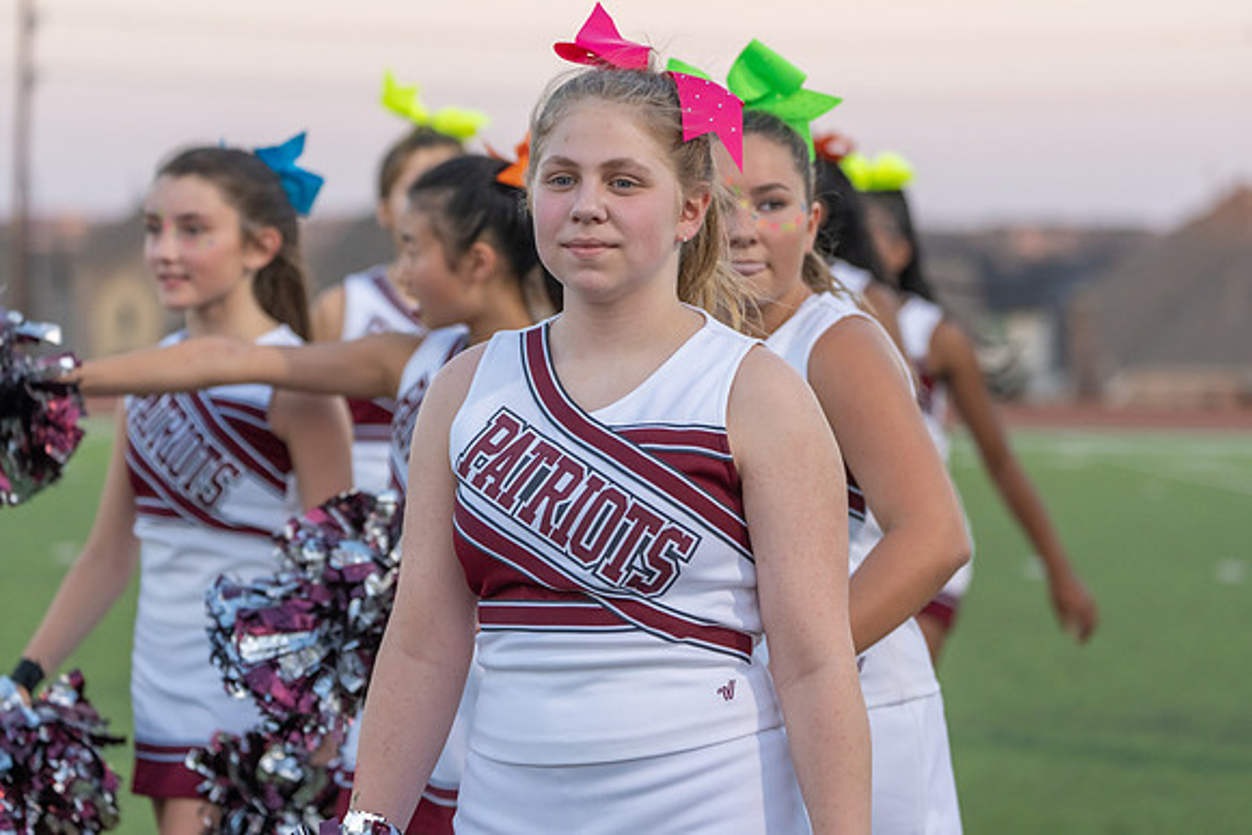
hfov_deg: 11.6
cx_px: 626
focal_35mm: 177
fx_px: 6157
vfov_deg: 7.8
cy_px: 418
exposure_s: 1/500
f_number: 5.6
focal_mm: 177
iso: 1000
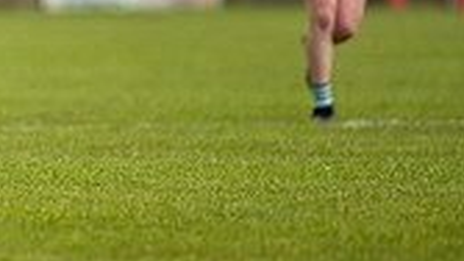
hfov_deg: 2.0
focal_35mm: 1089
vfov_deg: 1.1
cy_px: -107
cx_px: -278
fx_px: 13401
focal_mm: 300
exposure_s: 1/6400
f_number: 2.8
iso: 500
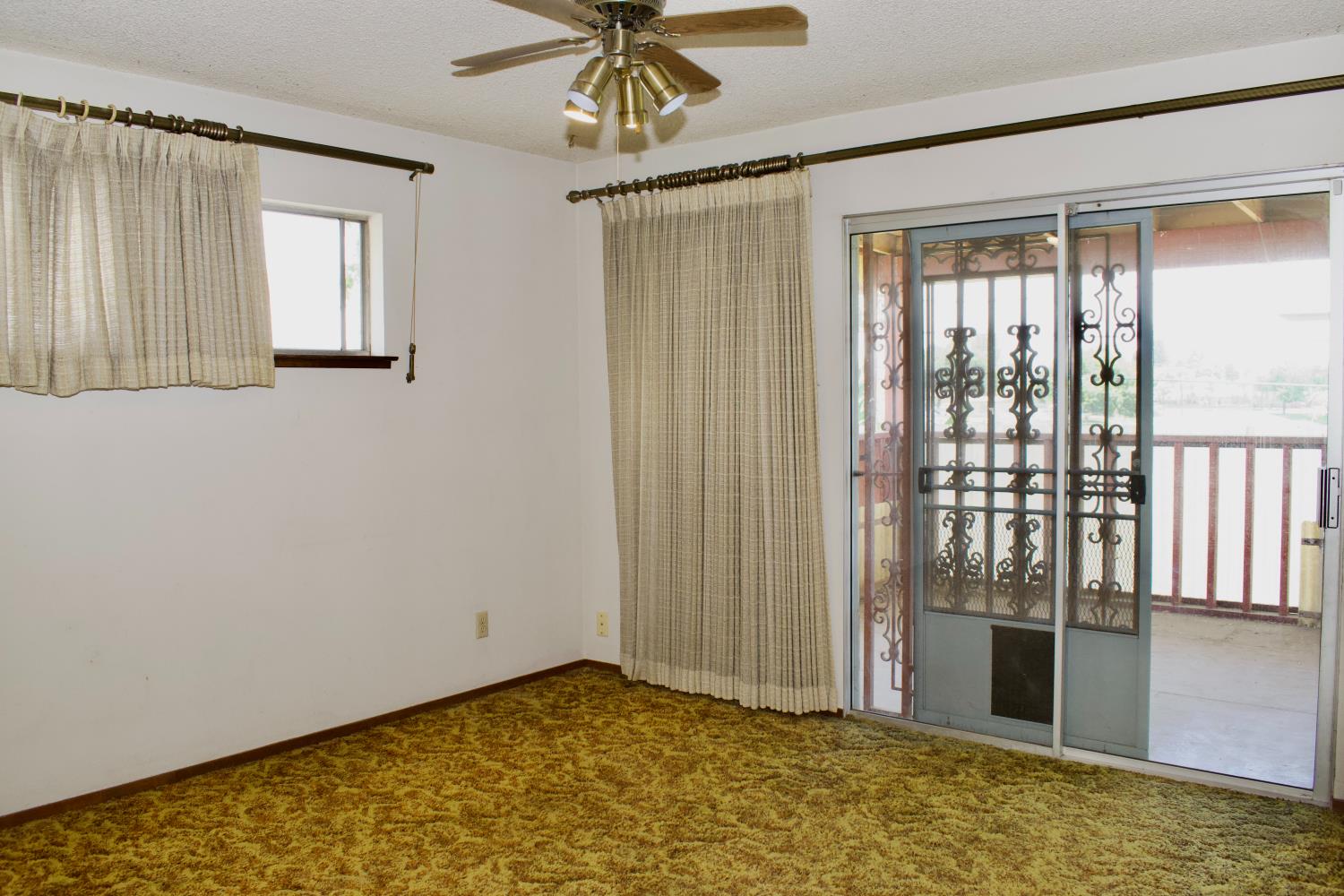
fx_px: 1120
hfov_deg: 61.9
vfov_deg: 43.6
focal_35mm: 30
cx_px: 672
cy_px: 448
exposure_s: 1/125
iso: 1600
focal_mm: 20
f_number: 8
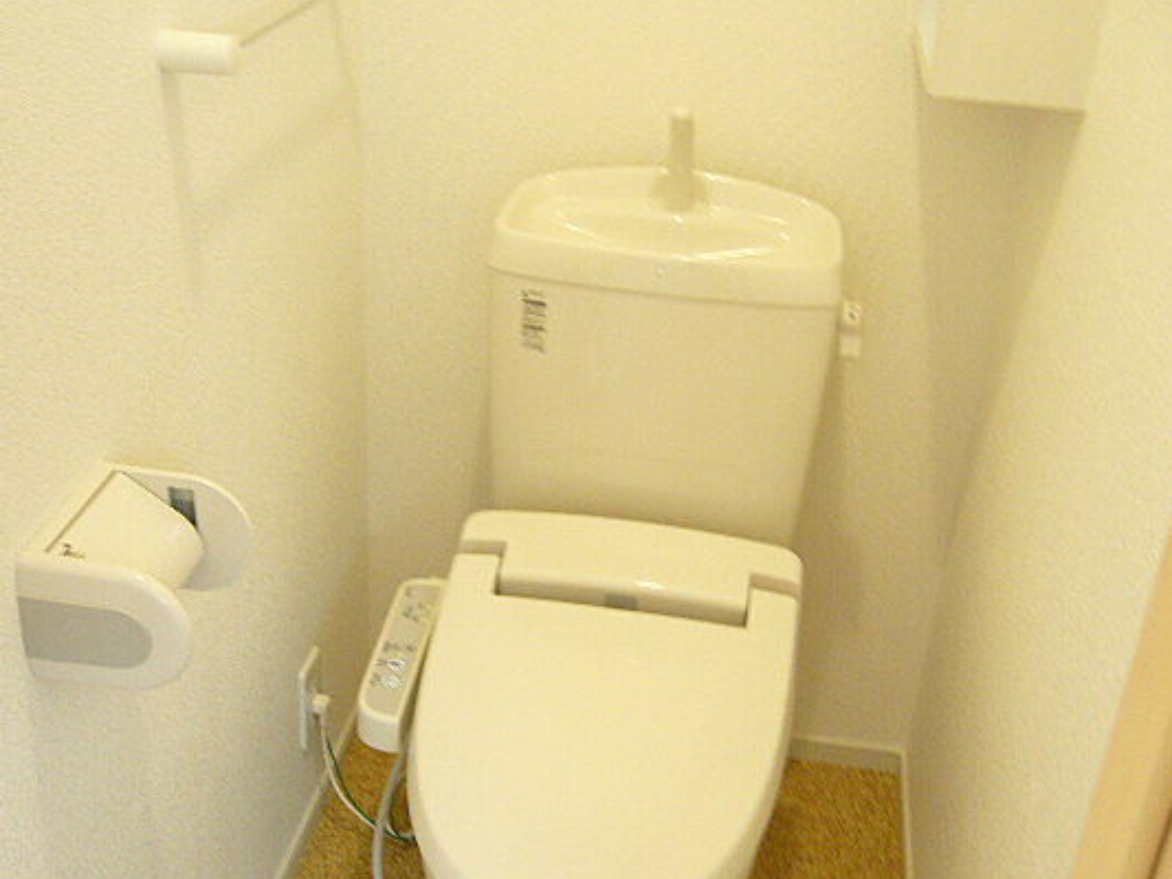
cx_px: 528
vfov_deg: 34.4
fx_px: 1422
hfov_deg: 44.7
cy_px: 444
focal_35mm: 42
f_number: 2.8
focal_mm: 5.8
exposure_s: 1/8
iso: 160
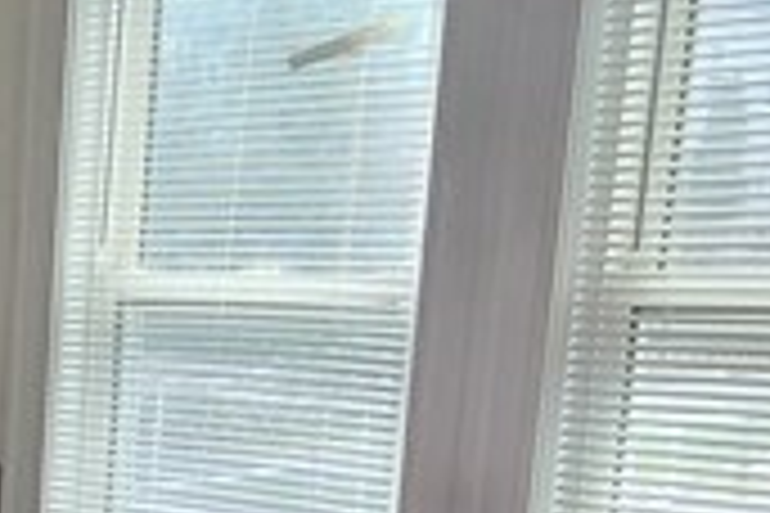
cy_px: 590
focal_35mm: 81
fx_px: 1732
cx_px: -441
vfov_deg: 16.3
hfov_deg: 20.7
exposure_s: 1/60
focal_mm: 1.74
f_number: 2.2
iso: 100
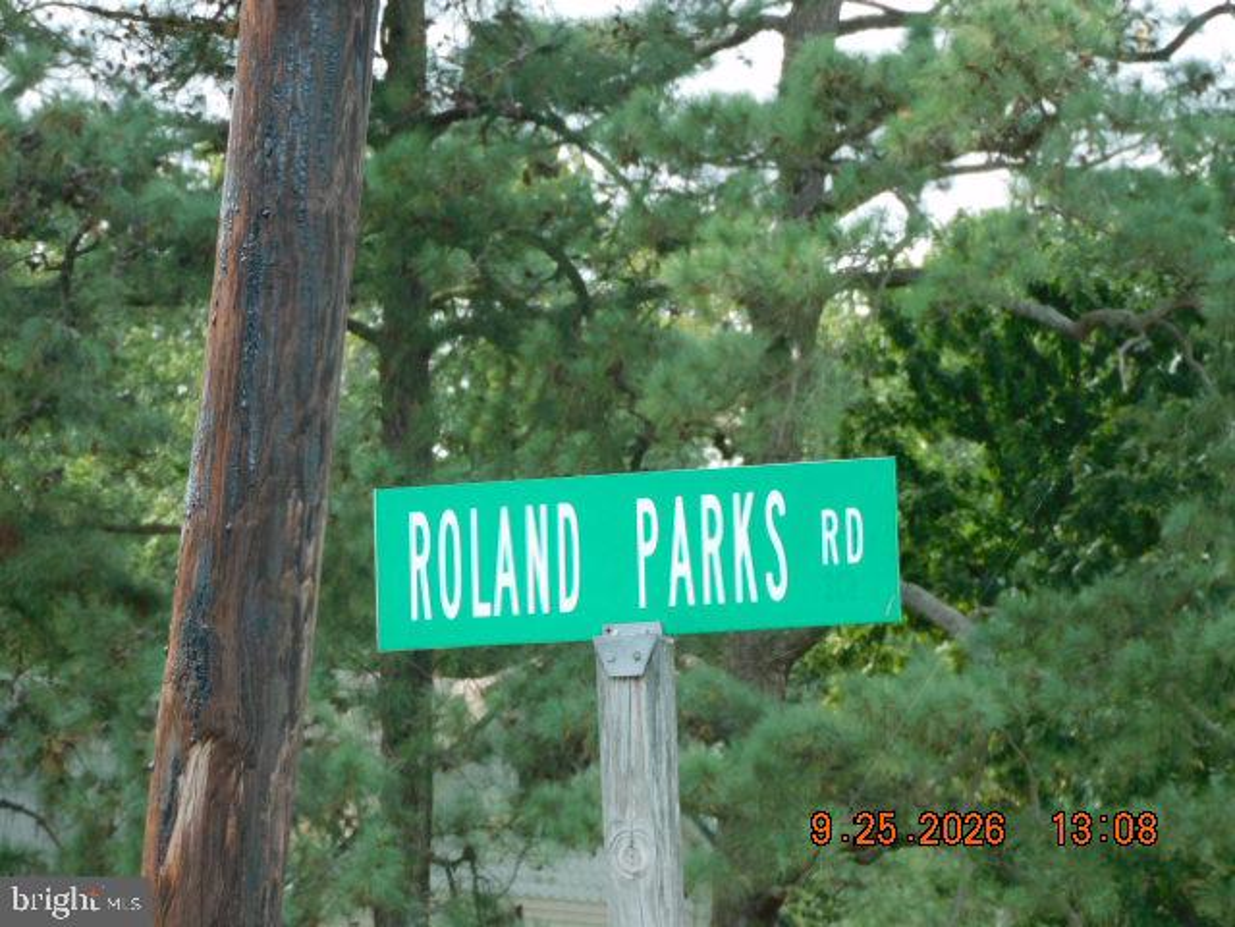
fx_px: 7849
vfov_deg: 6.8
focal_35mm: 220
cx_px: 618
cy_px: 464
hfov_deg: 9.0
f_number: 5.3
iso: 125
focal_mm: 39.4
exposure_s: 1/160
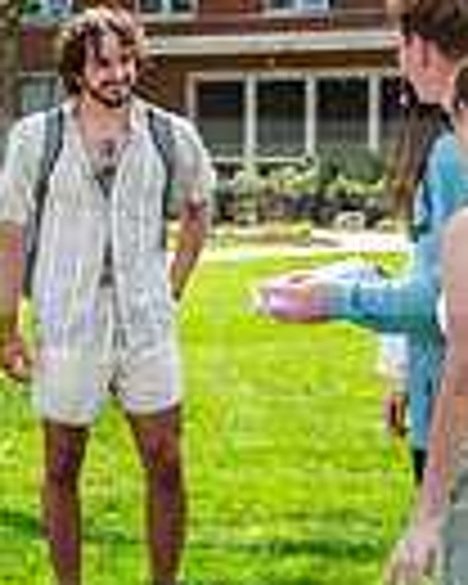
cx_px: -94
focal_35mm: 143
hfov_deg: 10.6
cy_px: 400
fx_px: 2476
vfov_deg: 13.5
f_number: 2.8
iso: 100
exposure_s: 1/640
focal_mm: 44
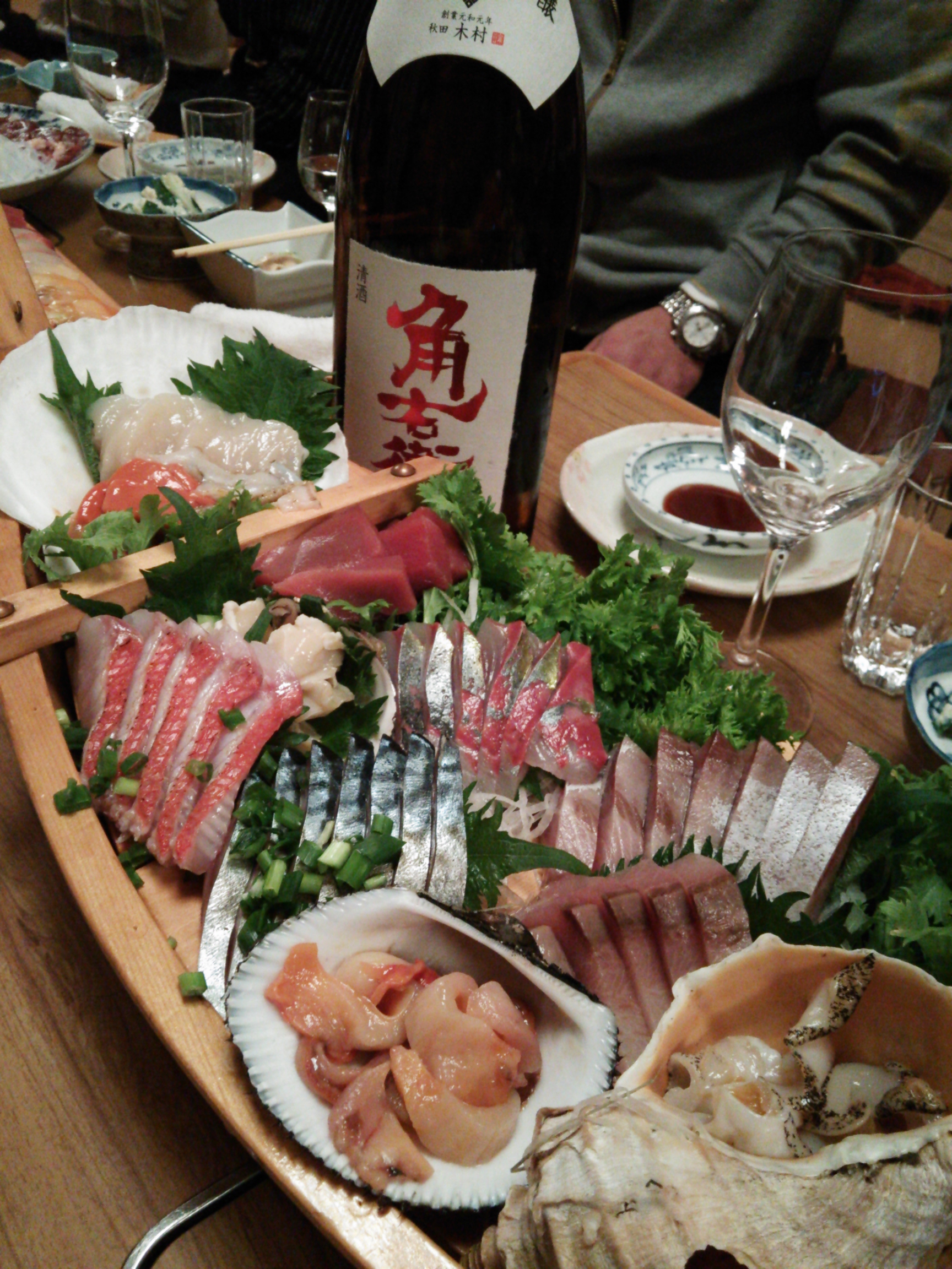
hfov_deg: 49.7
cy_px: 634
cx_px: 476
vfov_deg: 63.4
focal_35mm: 28
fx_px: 1027
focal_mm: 4.21
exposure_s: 1/20
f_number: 2.5
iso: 640
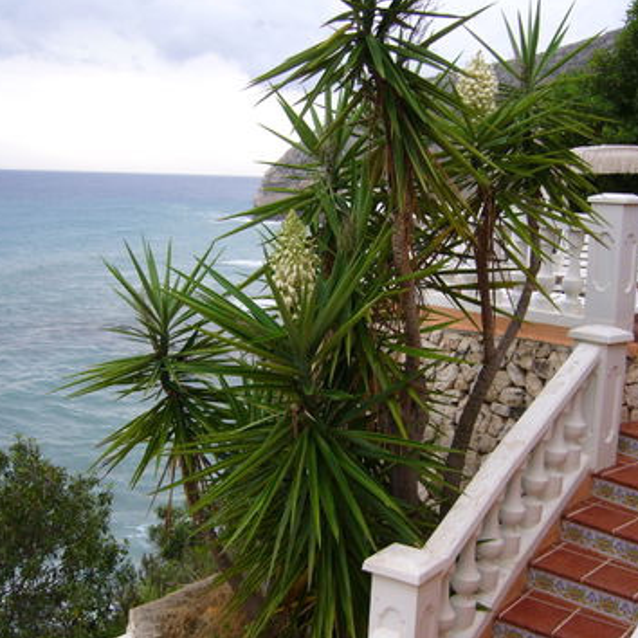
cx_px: 305
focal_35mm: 42
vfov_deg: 40.0
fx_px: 876
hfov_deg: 40.0
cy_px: 315
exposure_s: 1/80
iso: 80
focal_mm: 5.8
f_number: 2.8
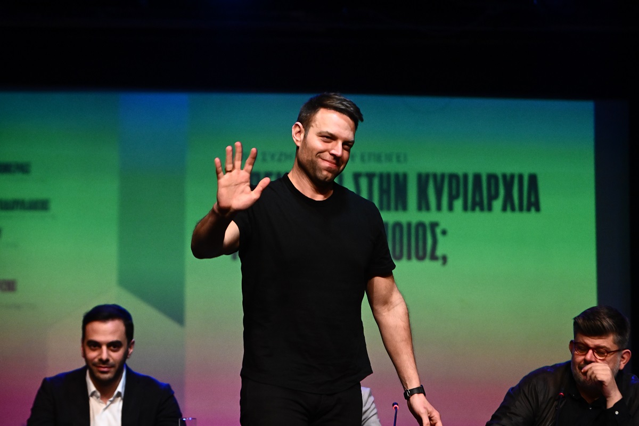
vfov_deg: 11.8
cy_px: 213
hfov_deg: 17.6
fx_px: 2059
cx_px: 320
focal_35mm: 116
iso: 6400
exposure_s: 1/500
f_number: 3.5
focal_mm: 116
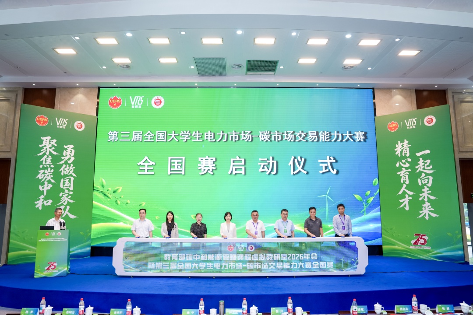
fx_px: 328
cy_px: 158
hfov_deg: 71.5
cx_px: 236
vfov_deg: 51.3
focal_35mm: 25
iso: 500
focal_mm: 25
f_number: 2.8
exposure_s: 1/250
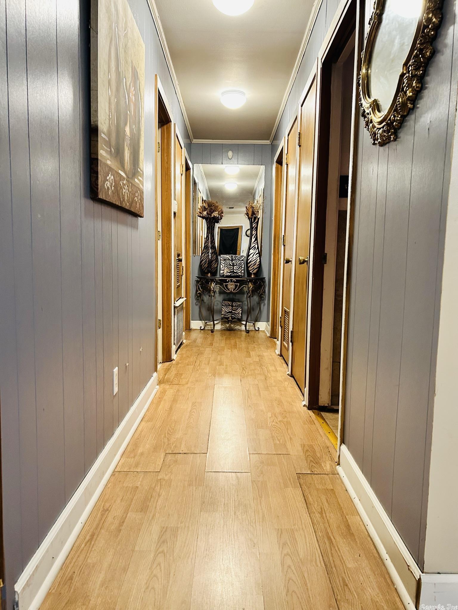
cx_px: 229
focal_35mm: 26
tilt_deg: -4.4
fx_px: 459
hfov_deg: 53.1
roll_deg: -0.6
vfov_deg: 67.3
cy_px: 305
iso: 250
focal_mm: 5.7
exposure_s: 1/60
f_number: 1.5
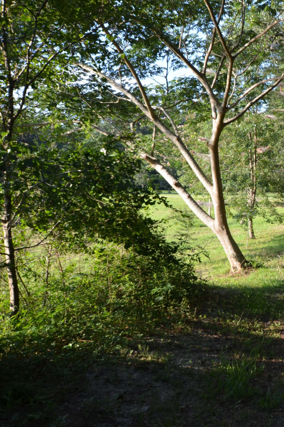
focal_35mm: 46
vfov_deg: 42.7
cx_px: 314
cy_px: 213
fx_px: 544
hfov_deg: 26.8
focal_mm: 20
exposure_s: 1/160
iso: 200
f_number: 6.3
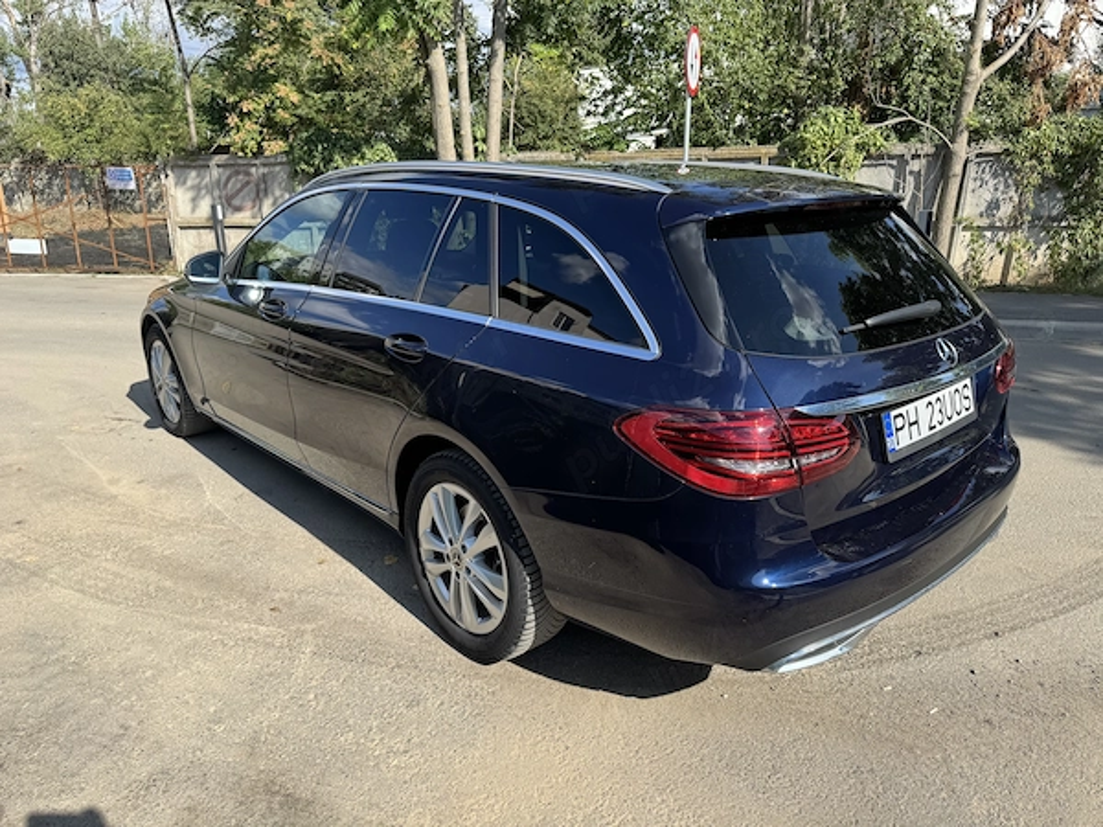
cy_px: 414
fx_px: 765
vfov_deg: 56.8
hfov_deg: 71.6
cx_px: 552
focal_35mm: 24
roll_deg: +0.8
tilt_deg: -17.2
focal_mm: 6.76
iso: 80
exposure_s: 1/2105
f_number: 1.78
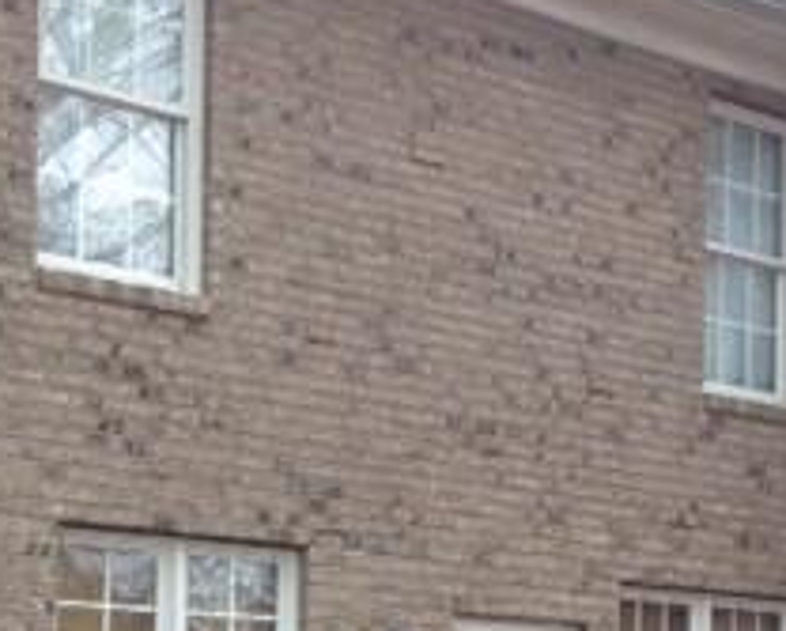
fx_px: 2306
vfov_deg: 15.2
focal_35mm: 99
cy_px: 676
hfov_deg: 19.3
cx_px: 521
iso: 50
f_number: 2.4
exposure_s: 1/120
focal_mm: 4.12
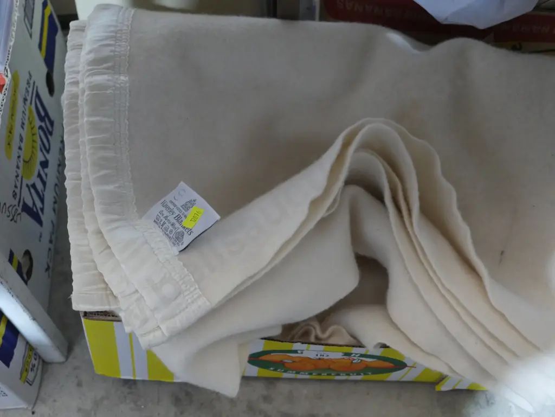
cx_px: 278
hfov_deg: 38.2
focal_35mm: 50
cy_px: 208
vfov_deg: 29.1
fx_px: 802
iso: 2500
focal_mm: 25
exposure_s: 1/60
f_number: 5.3
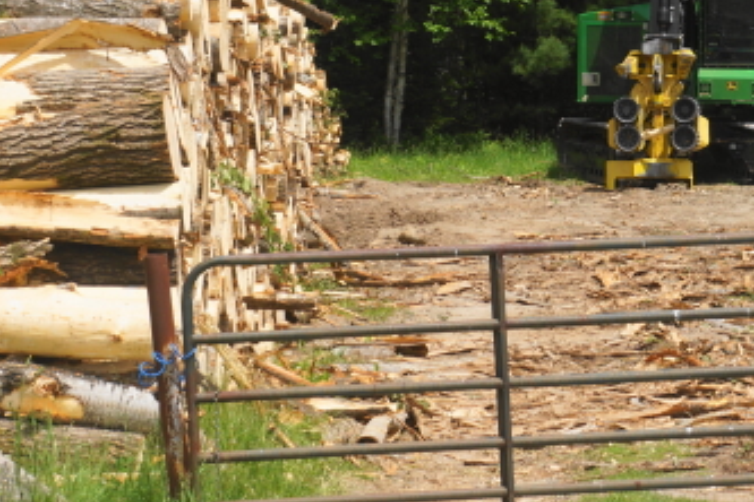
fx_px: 2827
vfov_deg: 10.1
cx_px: 713
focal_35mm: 135
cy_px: 79
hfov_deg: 15.0
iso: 100
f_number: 6.3
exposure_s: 1/160
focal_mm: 30
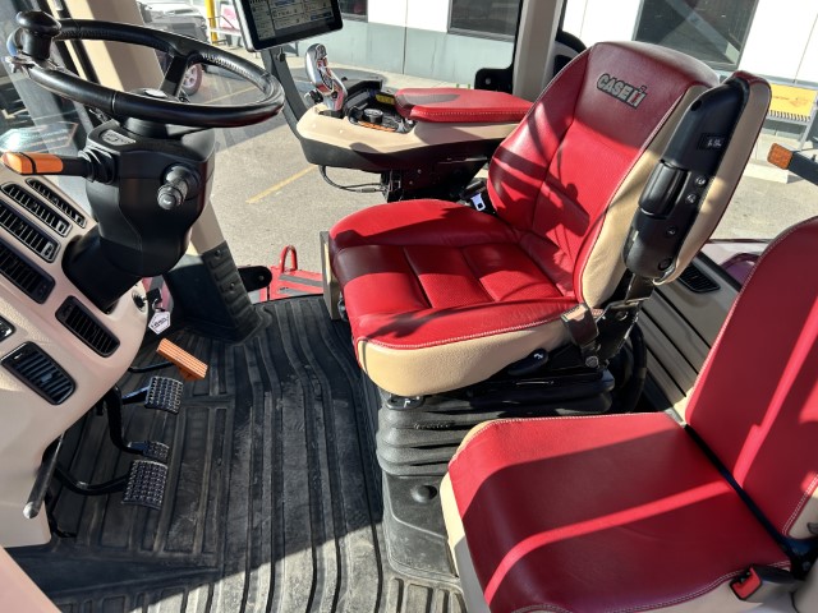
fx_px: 614
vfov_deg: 53.1
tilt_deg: -32.5
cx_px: 409
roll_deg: -3.1
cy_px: 306
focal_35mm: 26
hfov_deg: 67.3
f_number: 1.5
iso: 50
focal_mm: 5.7
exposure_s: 1/591
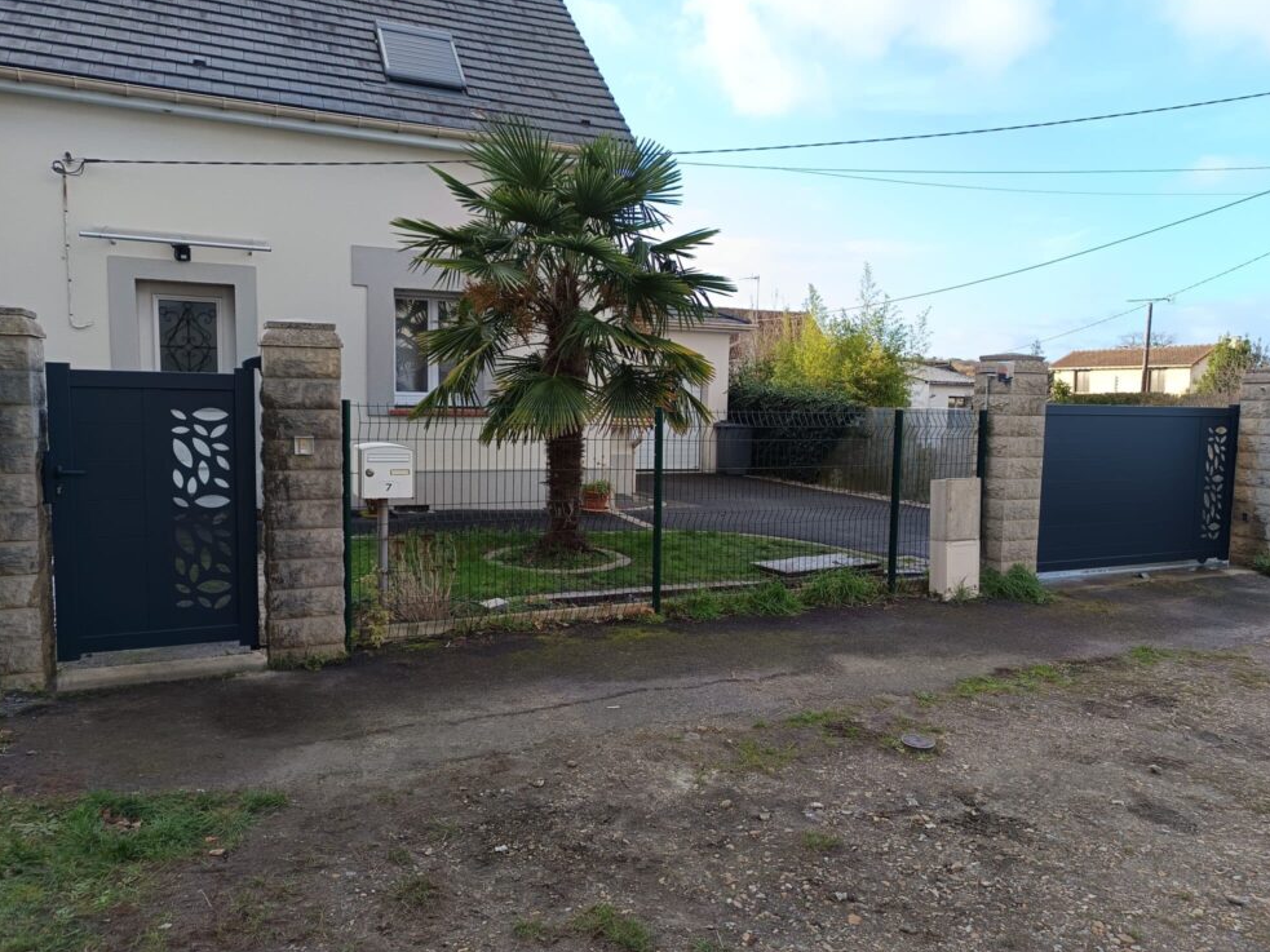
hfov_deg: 69.4
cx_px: 656
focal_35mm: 25
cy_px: 479
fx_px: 917
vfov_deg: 54.9
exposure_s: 1/100
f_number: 1.7
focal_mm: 5.31
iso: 58
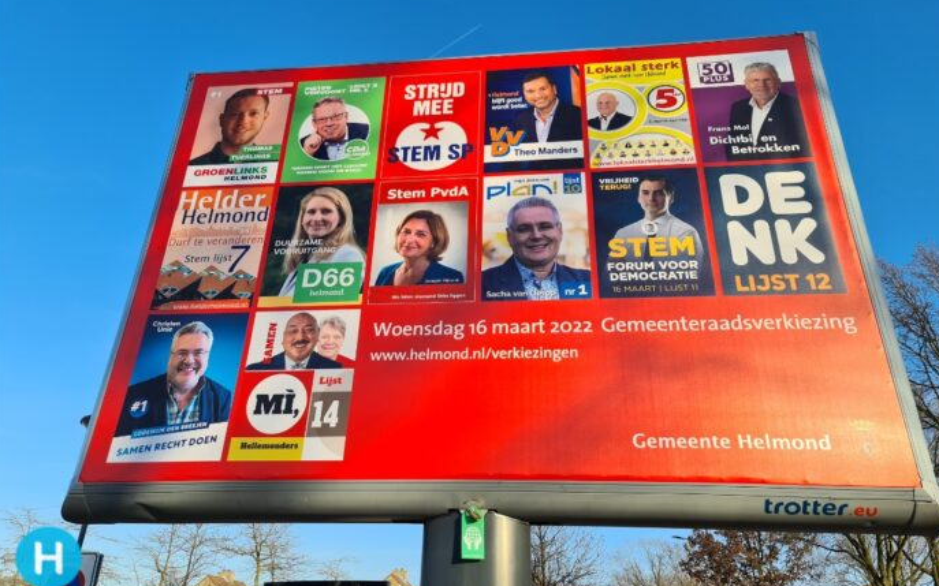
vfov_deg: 45.9
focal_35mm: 27
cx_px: 473
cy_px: 262
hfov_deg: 68.4
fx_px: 691
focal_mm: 7
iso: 50
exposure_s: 1/552
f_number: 1.8
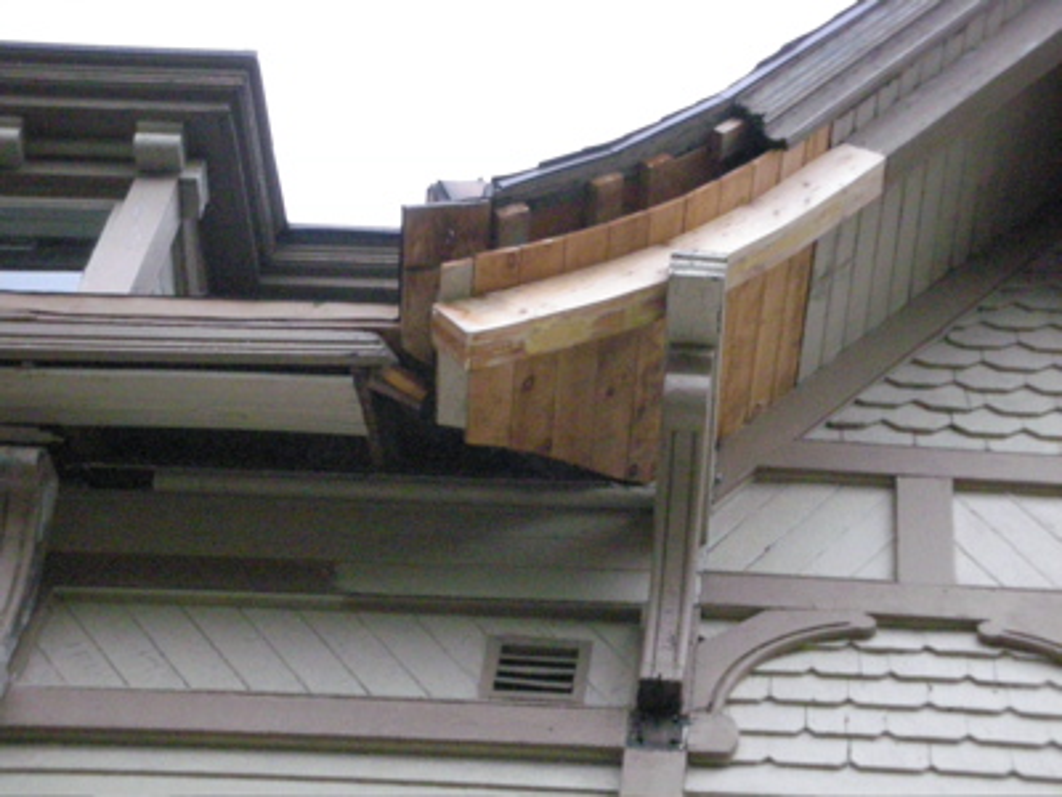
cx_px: 531
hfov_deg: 18.7
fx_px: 3221
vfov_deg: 14.1
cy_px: 398
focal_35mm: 105
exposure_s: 1/230
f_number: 5
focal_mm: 17.4
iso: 800
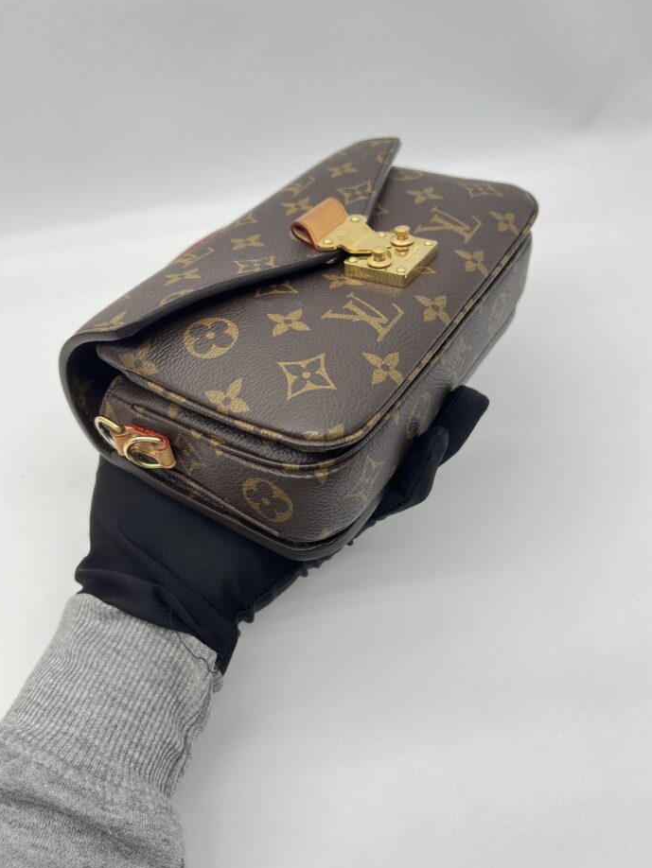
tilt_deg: -46.0
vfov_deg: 61.5
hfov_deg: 48.2
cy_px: 390
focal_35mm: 29
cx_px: 307
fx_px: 728
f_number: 1.5
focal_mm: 5.7
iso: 40
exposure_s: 1/100
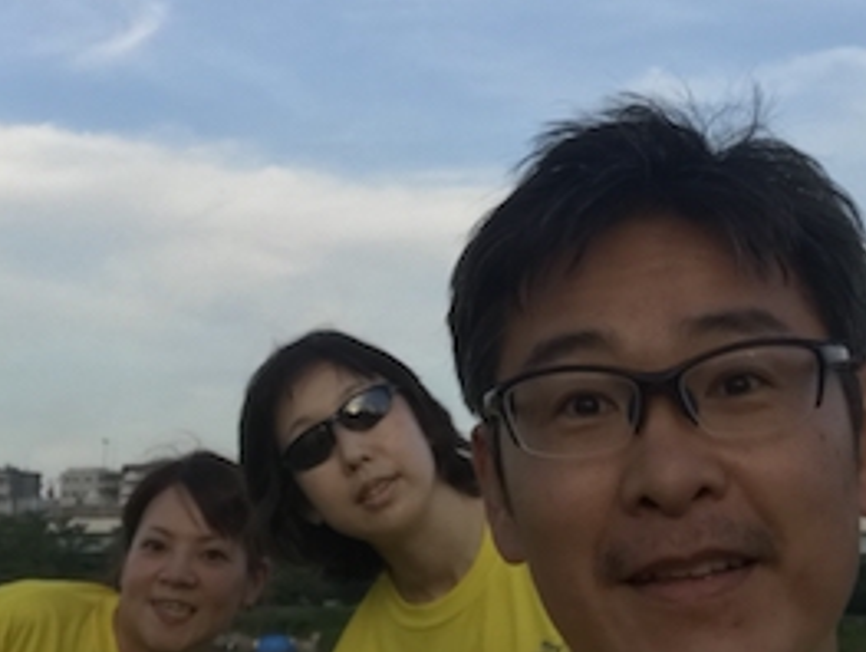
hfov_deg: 26.6
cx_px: 435
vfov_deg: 19.8
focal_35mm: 73
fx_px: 1829
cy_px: 68
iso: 25
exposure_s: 1/265
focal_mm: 2.87
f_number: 2.2
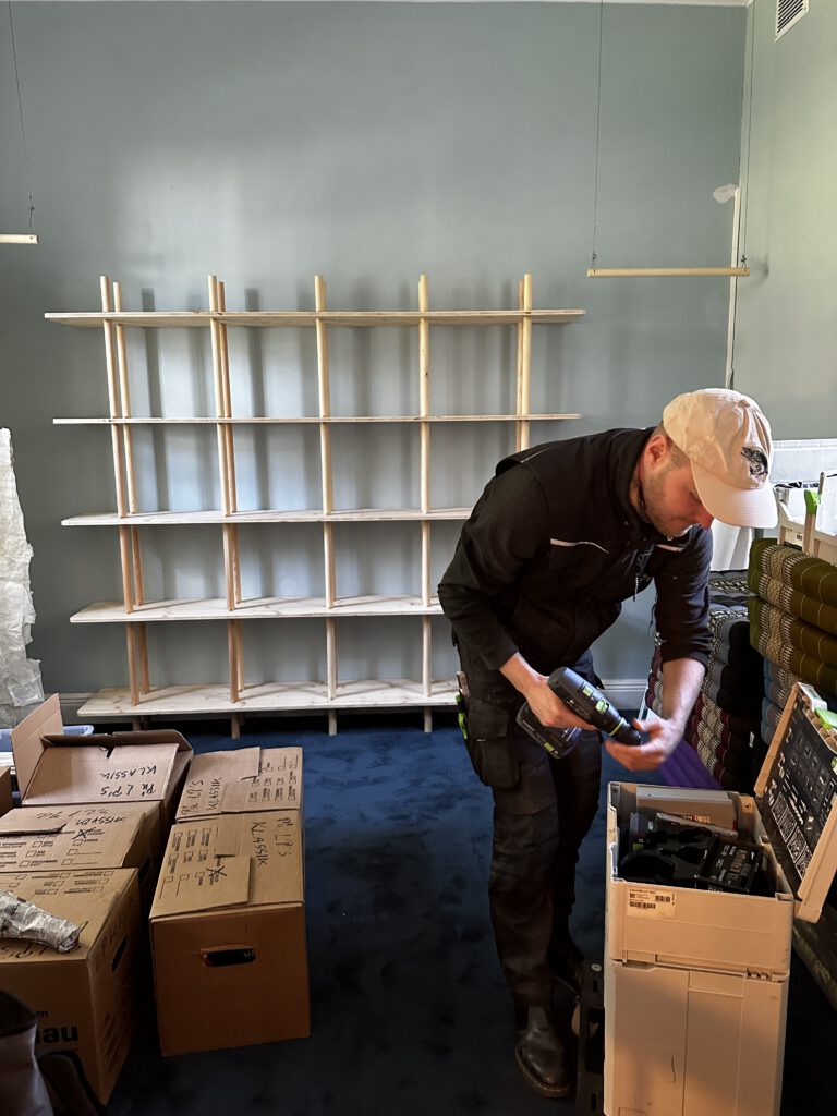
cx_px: 418
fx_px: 774
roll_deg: -0.3
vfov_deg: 71.6
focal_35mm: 24
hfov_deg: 56.8
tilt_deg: -6.7
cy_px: 558
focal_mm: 6.86
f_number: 1.78
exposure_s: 1/60
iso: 640
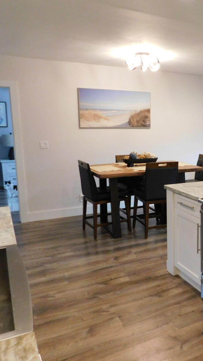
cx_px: 203
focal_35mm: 34
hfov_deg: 31.9
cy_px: 183
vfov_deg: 58.0
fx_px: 325
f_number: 3
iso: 400
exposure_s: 1/20
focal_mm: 4
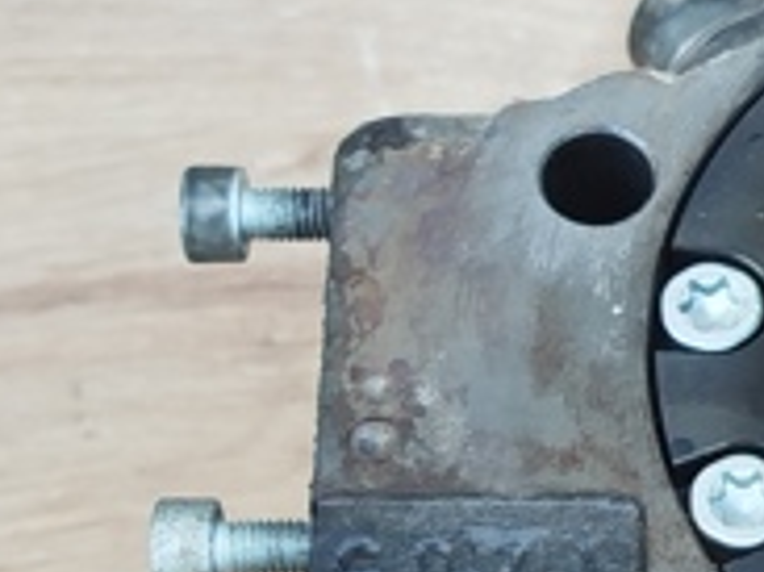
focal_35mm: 168
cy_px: 418
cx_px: 1115
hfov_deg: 11.3
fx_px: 3705
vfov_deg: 8.8
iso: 125
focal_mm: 5.31
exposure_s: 1/50
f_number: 1.7
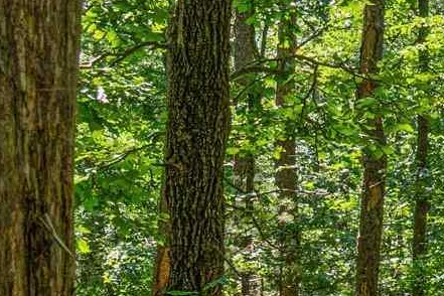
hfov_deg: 16.1
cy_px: 188
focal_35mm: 102
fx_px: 1258
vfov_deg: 13.4
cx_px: 852
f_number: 8
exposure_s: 1/100
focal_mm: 12
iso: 400
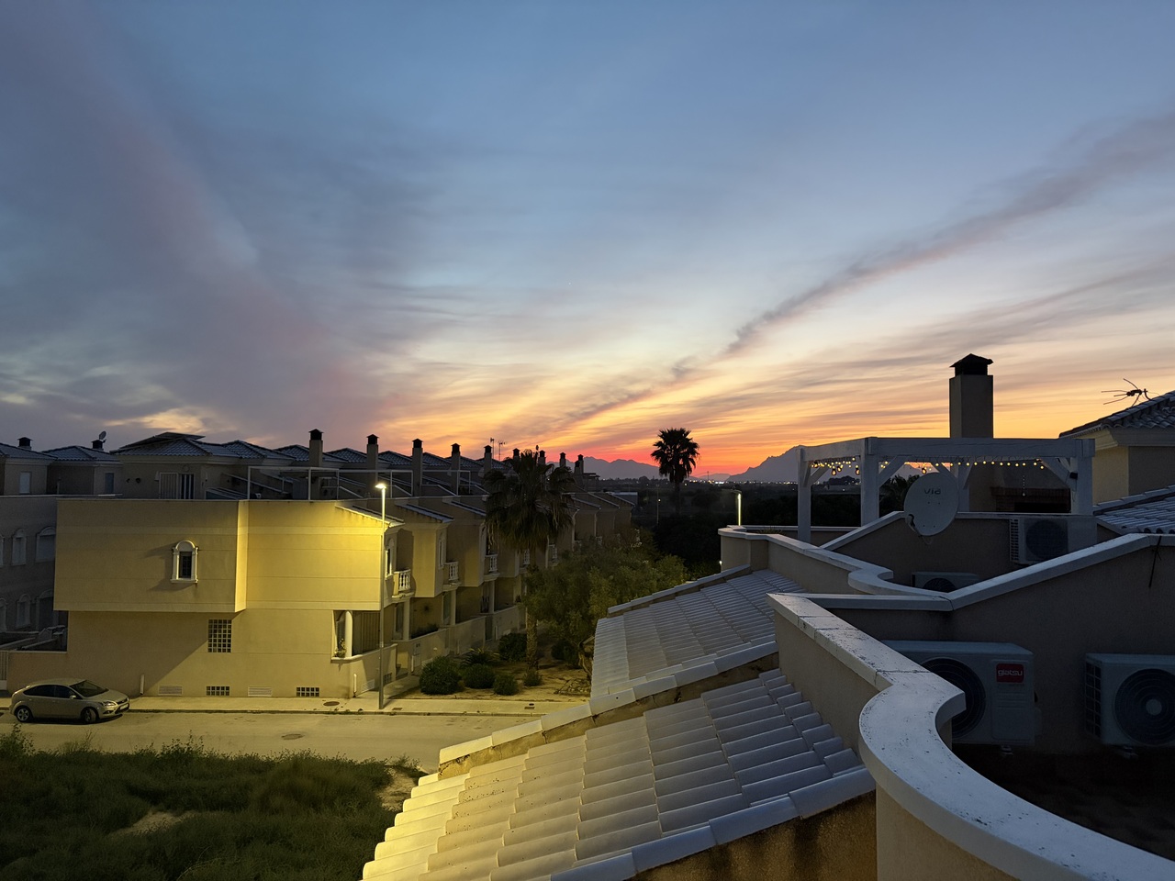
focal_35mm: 26
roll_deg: -0.7
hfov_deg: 67.3
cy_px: 440
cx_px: 588
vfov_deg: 53.1
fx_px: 883
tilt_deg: +2.3
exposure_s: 1/58
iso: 500
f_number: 1.6
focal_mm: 5.96
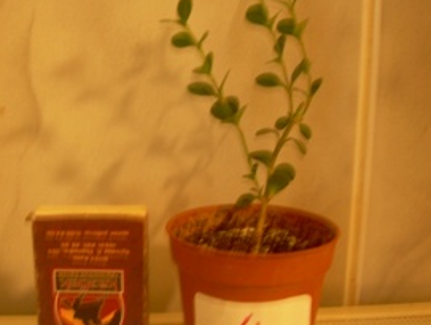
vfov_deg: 26.2
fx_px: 698
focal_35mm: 56
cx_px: 156
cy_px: 156
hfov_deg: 34.1
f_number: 2.8
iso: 100
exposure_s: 1/1.5
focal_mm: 6.3
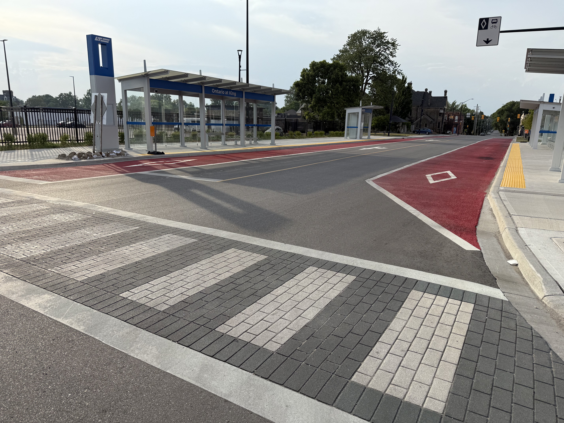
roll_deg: -0.9
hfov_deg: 71.6
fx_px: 391
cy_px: 212
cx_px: 282
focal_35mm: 24
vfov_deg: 56.8
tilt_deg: -12.3
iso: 80
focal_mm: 6.76
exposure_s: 1/3759
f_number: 1.78
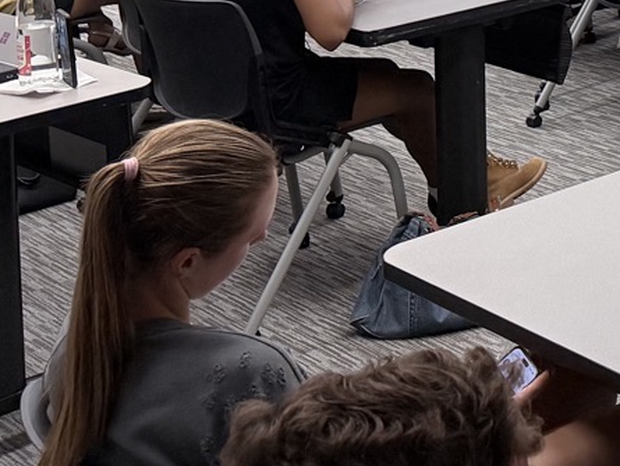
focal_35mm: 97
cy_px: -340
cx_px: 953
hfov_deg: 17.9
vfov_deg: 13.8
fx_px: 1738
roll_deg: +1.0
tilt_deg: -3.4
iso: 200
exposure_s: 1/157
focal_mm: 6.76
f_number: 1.78
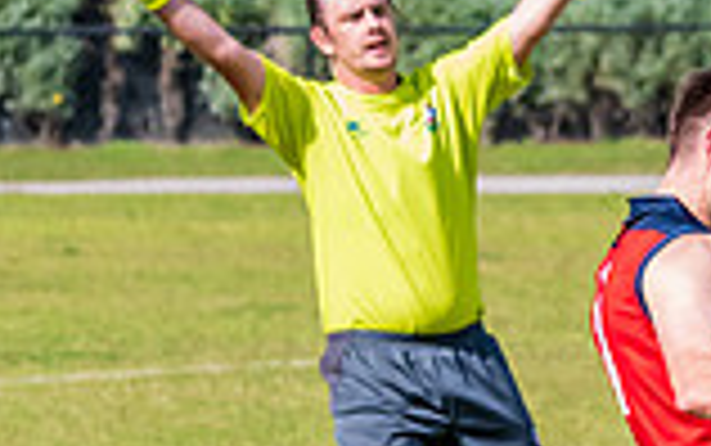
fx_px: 20962
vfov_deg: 1.2
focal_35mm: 1081
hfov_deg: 1.9
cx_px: 953
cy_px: 536
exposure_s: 1/1600
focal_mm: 200
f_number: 11
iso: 1250
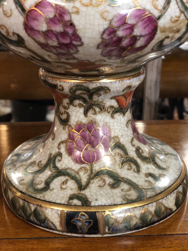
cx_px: 94
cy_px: 126
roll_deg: +0.1
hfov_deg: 28.0
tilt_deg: -19.4
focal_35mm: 52
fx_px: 377
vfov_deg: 36.8
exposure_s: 1/25
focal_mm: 6
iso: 160
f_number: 2.4
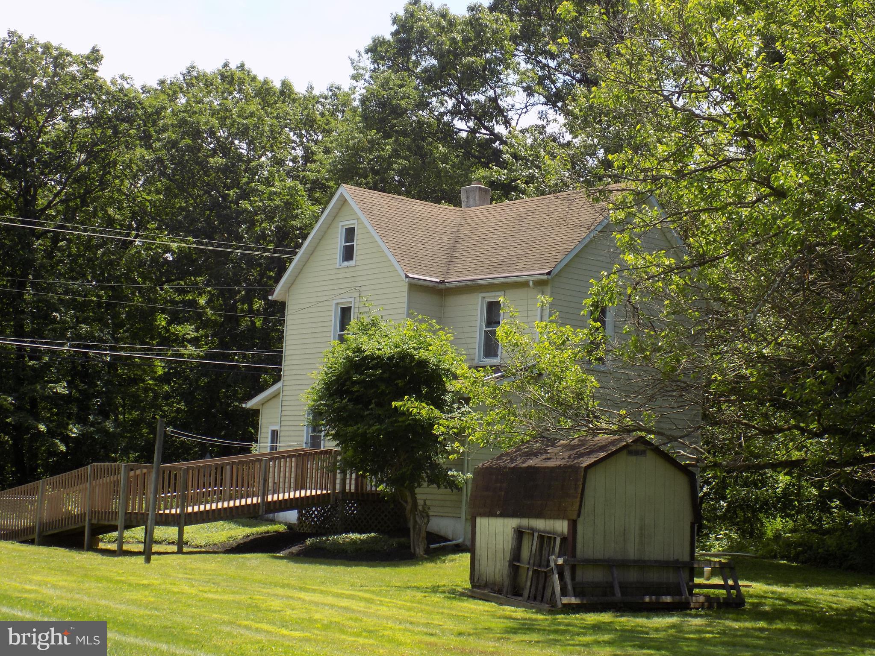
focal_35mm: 59
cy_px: 328
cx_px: 438
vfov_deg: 24.8
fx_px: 1492
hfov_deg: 32.7
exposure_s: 1/320
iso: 80
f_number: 4
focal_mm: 10.5
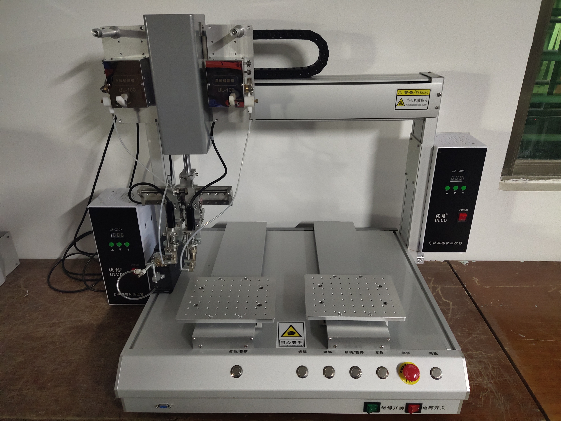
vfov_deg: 54.9
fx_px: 405
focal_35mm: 25
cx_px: 280
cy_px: 210
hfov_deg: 69.4
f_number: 1.8
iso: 245
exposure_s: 1/50
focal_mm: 4.71
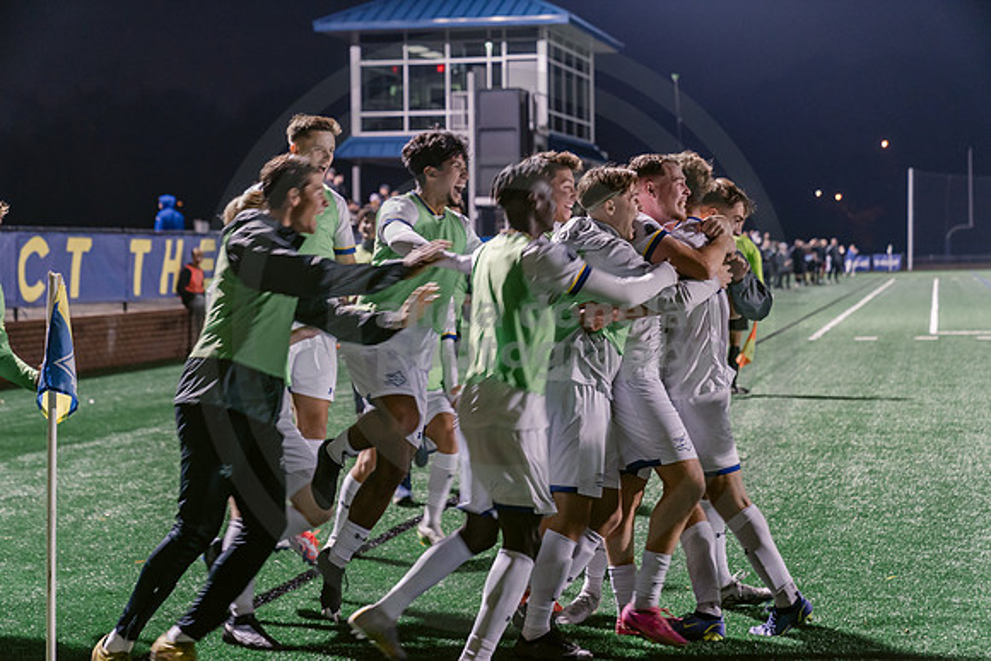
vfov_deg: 19.5
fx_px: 1927
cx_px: 496
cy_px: 330
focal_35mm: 70
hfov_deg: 28.8
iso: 2500
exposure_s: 1/125
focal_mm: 70
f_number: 3.5
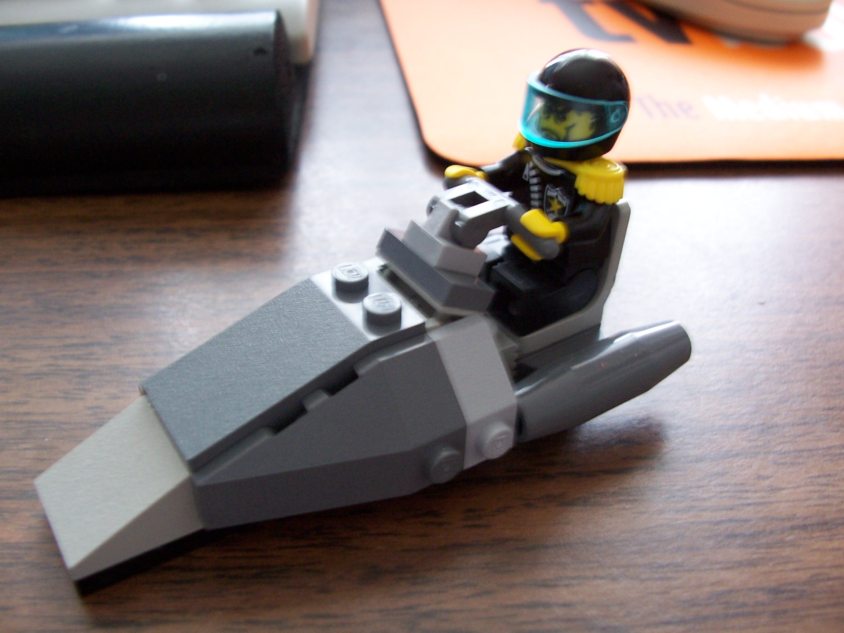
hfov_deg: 52.6
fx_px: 853
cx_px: 422
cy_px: 316
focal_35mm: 35
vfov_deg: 40.7
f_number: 2.8
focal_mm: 6
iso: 140
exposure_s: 1/15
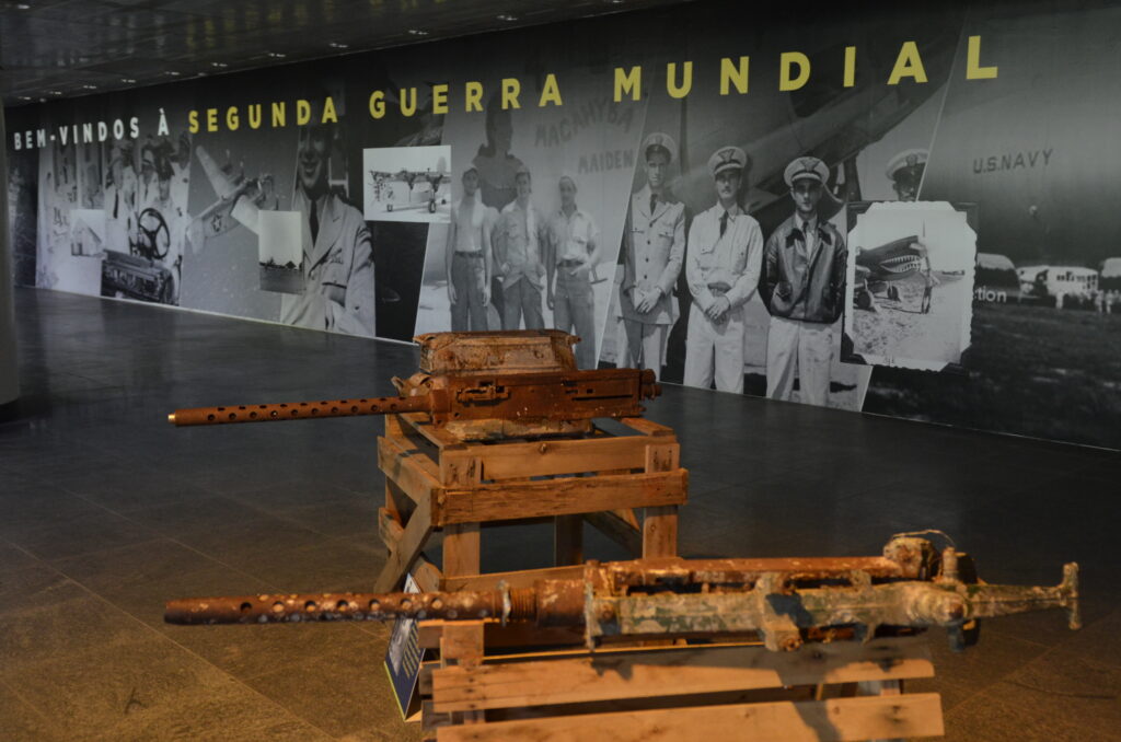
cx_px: 560
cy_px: 371
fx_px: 1119
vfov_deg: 36.7
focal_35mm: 36
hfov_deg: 53.2
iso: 1250
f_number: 2.8
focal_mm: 24
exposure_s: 1/60
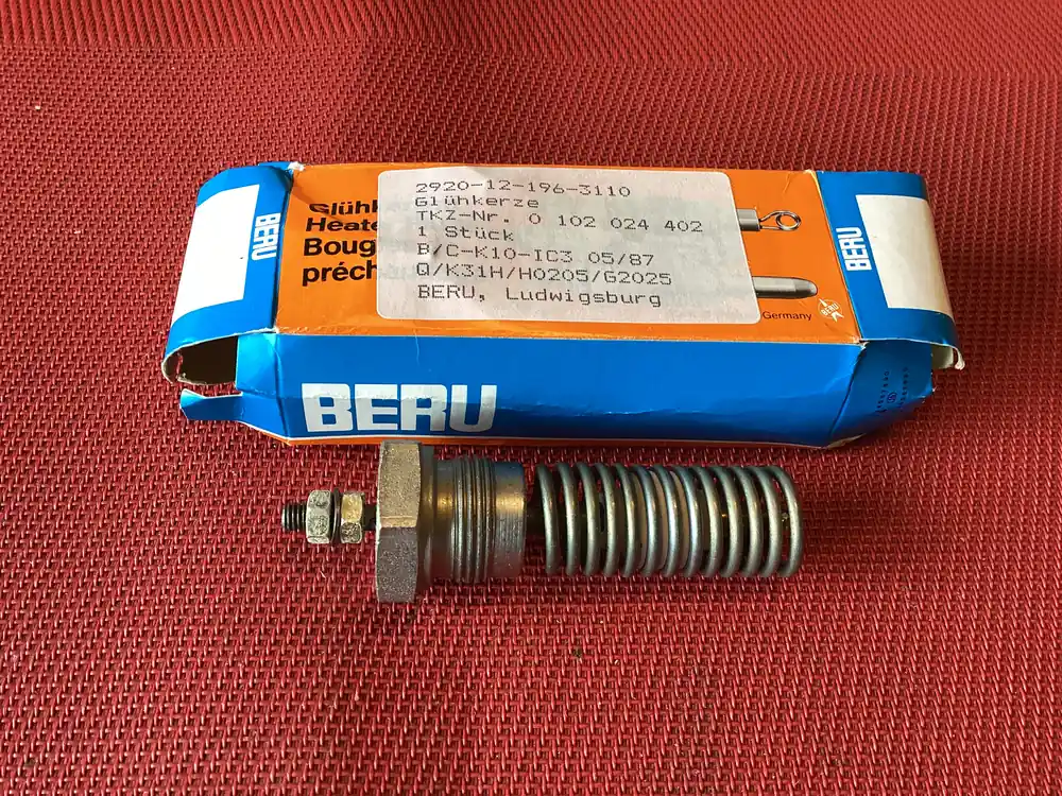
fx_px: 951
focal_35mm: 31
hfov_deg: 58.4
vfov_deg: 45.4
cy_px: 398
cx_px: 531
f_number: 2.4
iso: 80
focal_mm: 3.3
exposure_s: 1/50
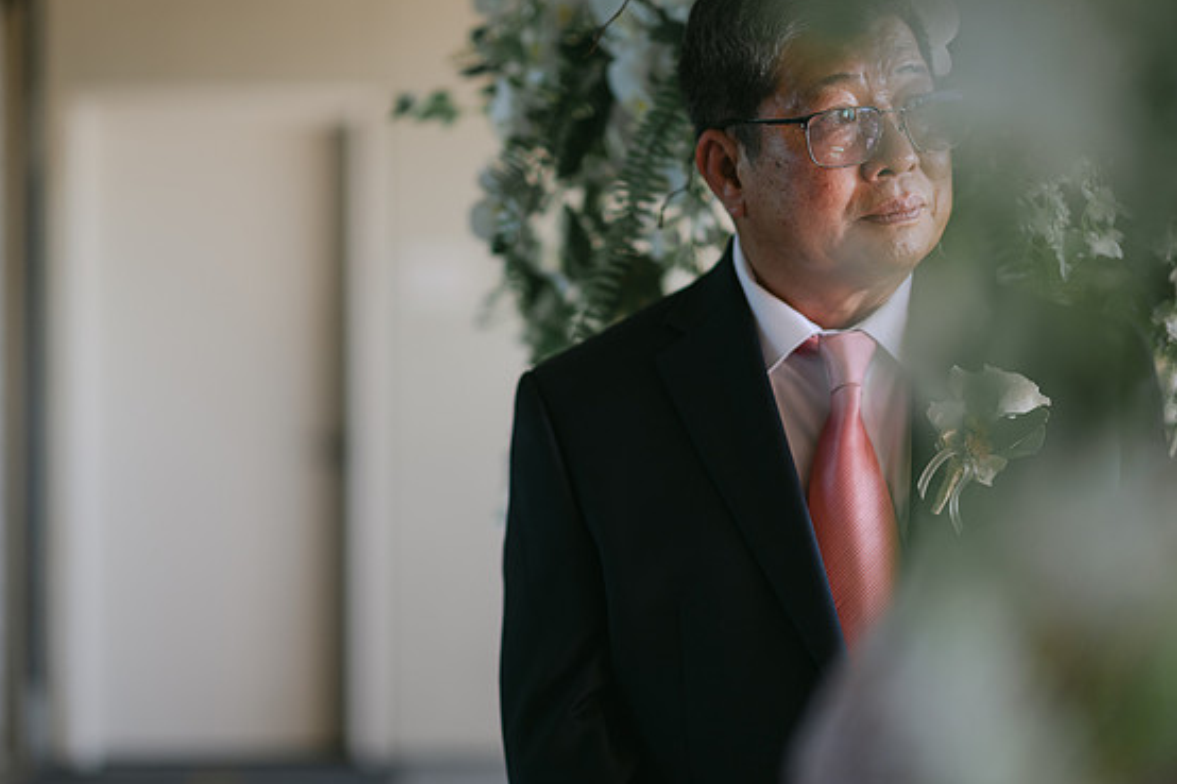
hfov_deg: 22.6
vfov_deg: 15.2
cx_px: 576
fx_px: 2941
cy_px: 381
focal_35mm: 90
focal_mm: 85
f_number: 1.8
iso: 320
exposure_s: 1/250
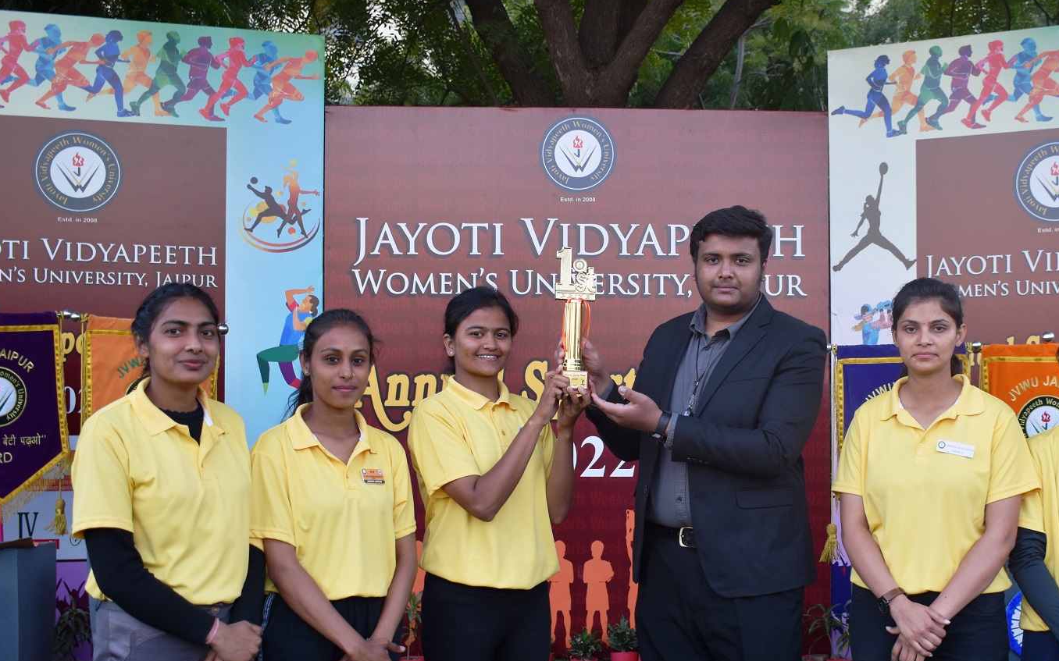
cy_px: 410
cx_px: 683
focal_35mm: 47
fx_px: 1347
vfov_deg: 27.5
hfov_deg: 42.5
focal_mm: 23
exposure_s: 1/80
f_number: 4.5
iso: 400
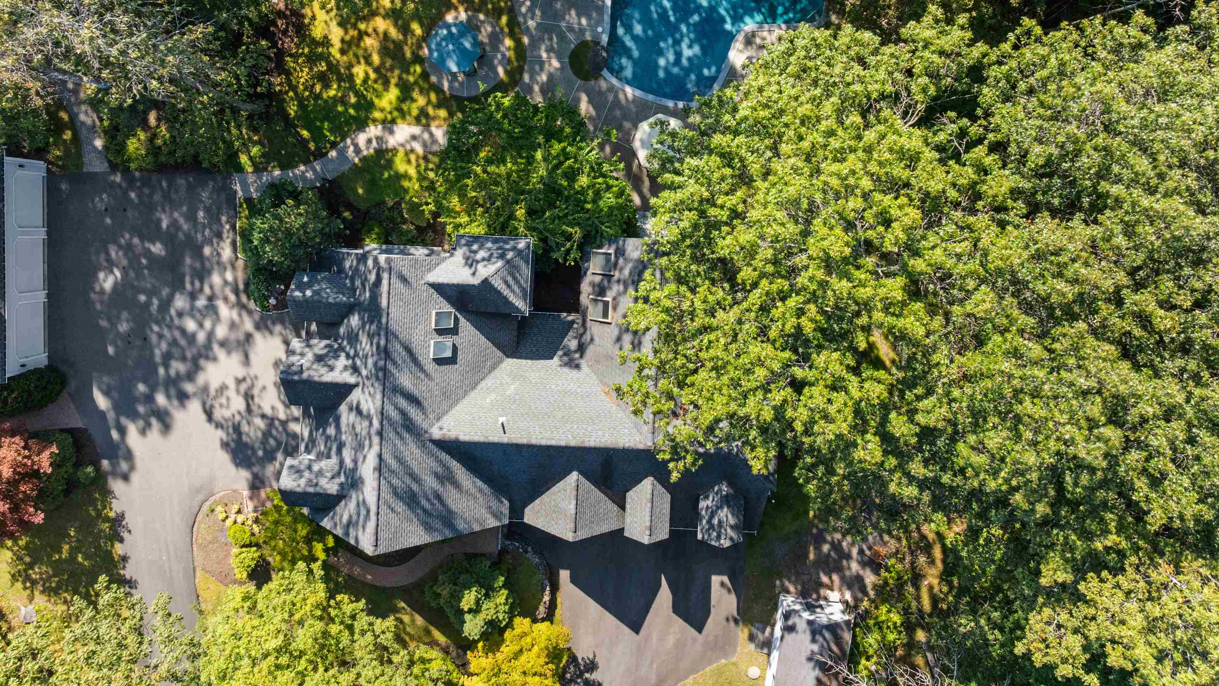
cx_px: 618
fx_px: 873
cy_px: 228
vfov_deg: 42.3
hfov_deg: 69.9
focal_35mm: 27
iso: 400
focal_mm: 12.29
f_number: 8
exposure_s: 1/40
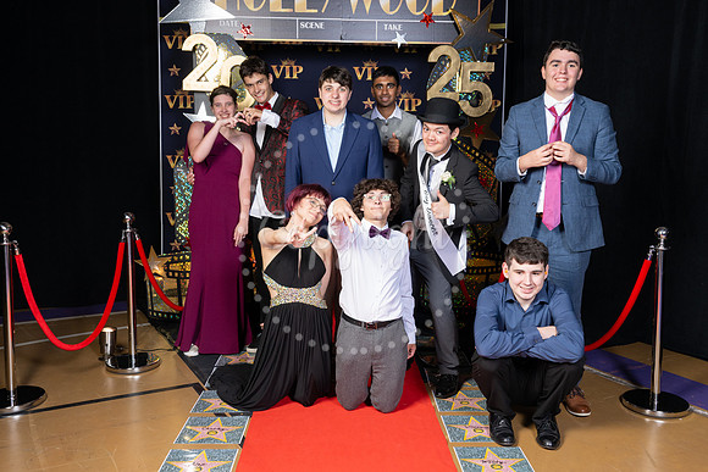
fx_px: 633
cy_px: 231
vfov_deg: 40.9
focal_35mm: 32
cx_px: 354
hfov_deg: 58.4
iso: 400
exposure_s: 1/125
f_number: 8
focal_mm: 28
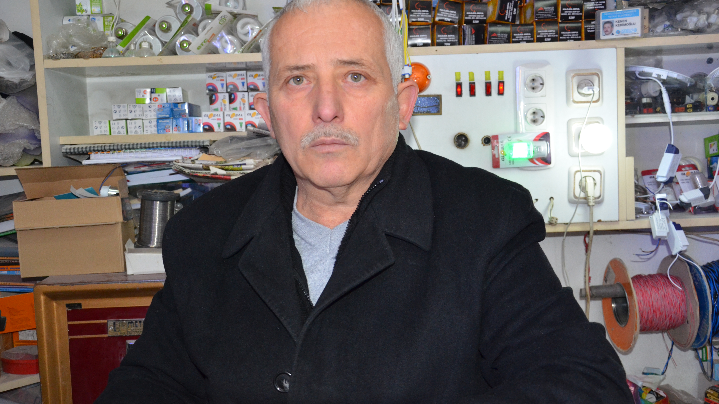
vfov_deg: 30.0
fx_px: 754
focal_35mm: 40
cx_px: 362
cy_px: 195
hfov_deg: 51.0
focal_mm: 25
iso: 1250
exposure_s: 1/60
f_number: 5.6
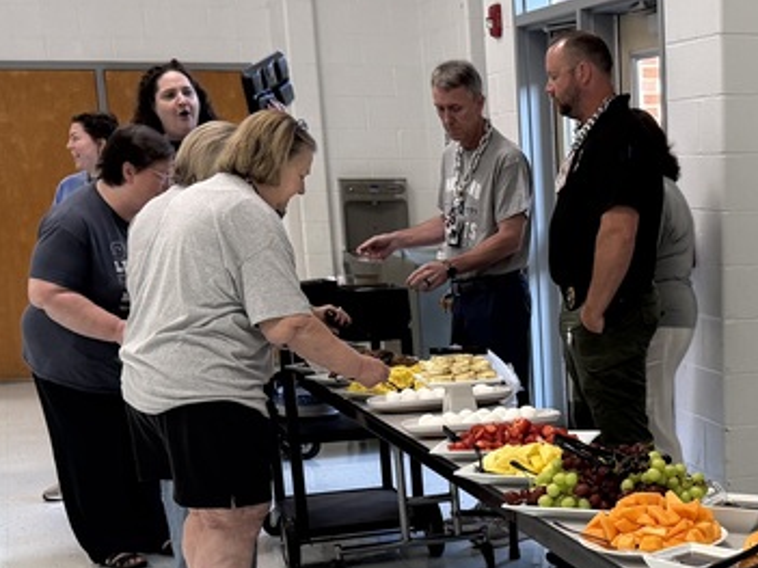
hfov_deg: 26.7
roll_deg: +1.2
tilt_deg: -13.7
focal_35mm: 70
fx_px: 1532
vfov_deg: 20.5
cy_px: 529
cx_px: 708
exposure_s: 1/115
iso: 160
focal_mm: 6.76
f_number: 1.78
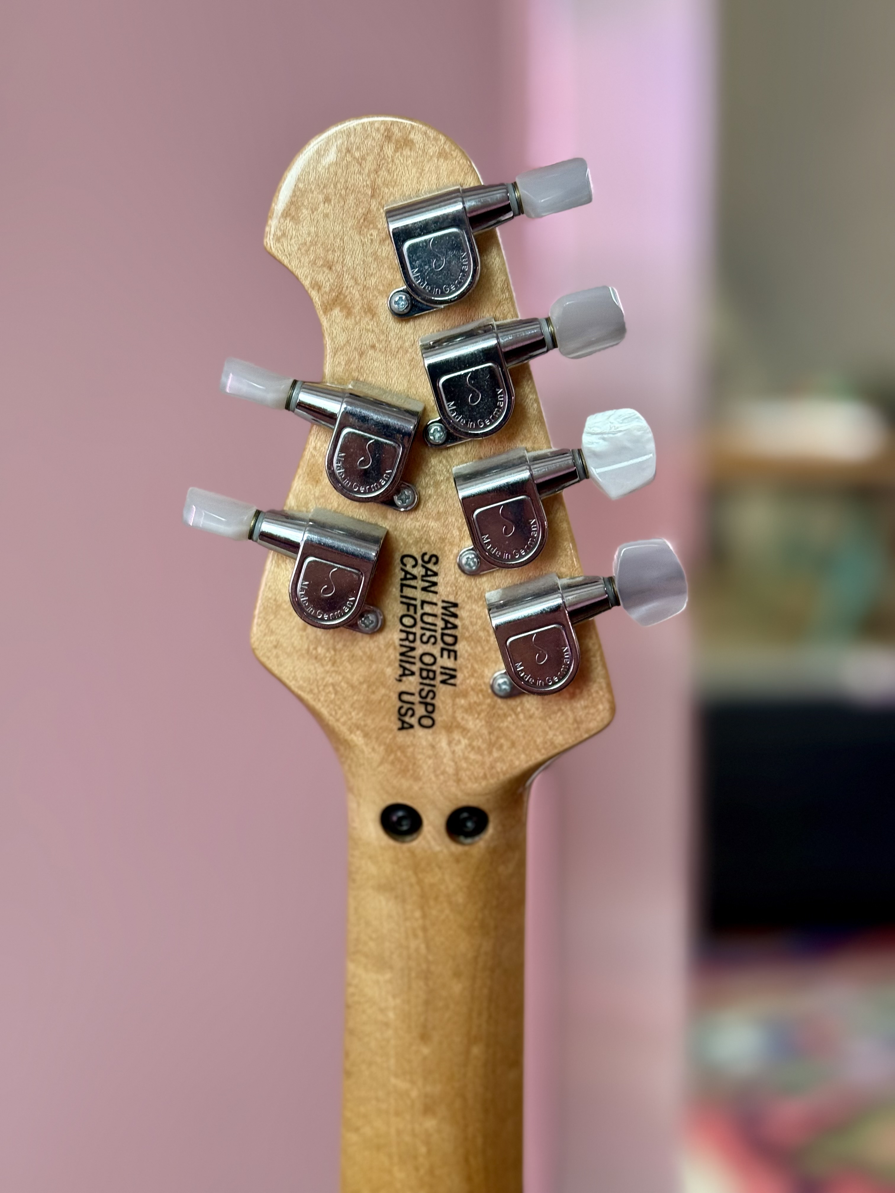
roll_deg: +0.5
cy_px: 596
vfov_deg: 39.7
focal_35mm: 48
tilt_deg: -13.6
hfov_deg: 30.3
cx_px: 448
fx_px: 1655
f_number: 1.78
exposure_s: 1/50
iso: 125
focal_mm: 6.76
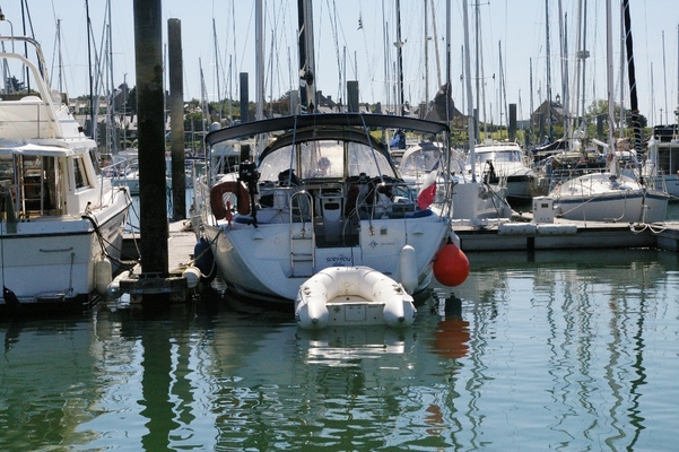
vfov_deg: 16.5
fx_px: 1555
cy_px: 226
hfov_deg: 24.6
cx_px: 340
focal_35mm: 82
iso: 1600
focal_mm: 55
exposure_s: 1/3000
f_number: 11
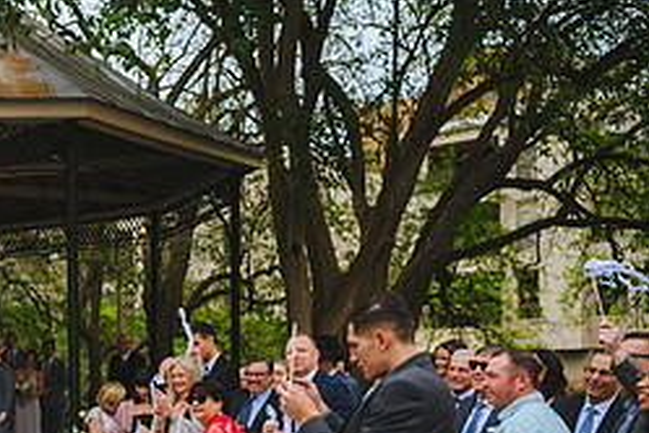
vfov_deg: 22.8
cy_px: 394
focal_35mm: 58
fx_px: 1046
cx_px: -105
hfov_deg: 30.1
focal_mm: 24
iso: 400
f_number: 2.8
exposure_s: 1/2000
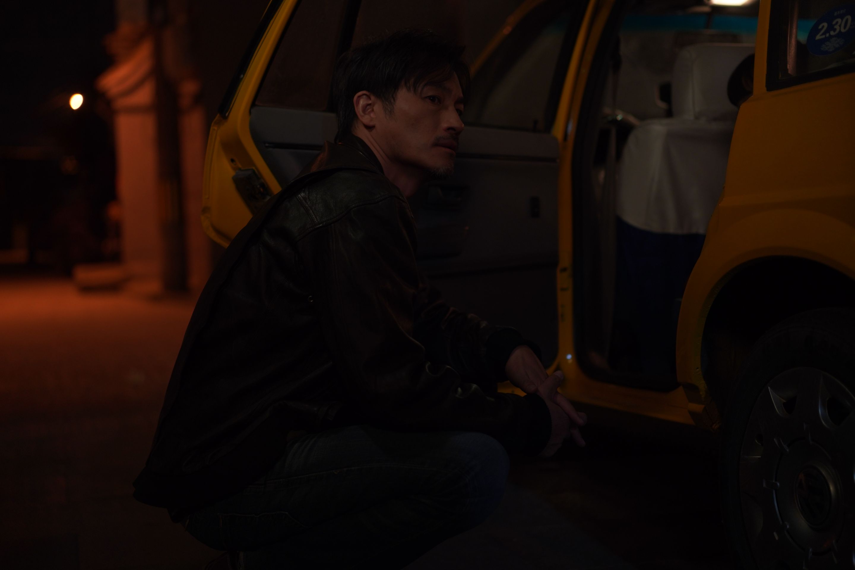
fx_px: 1306
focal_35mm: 55
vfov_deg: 24.6
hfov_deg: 36.2
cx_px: 428
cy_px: 285
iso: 800
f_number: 1.8
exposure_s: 1/50
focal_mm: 55
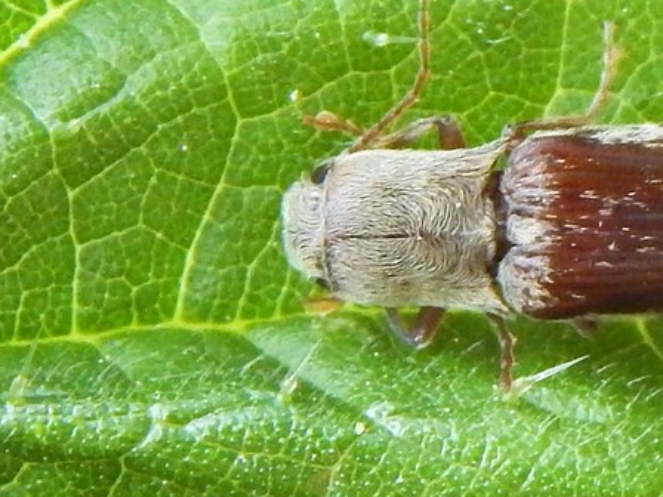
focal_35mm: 198
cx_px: 543
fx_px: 3792
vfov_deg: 7.5
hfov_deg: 10.0
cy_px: 225
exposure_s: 1/200
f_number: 4.5
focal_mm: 18.7
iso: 400
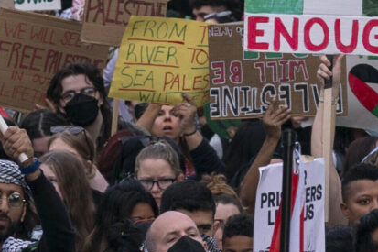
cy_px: -156
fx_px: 9372
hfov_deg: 2.3
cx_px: -82
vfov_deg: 1.5
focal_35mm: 893
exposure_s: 1/320
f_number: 6.3
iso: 250
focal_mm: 144
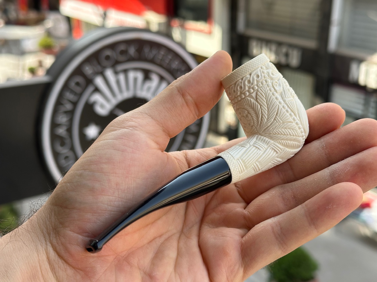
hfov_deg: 39.7
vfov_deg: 30.3
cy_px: 141
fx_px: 523
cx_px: 188
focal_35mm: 48
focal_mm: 6.86
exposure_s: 1/527
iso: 64
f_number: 1.78
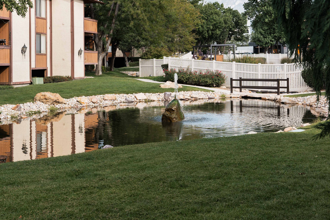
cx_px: 123
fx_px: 522
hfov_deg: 34.9
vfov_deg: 23.5
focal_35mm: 57
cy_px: 56
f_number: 6.3
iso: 100
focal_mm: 36.7
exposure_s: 1/125
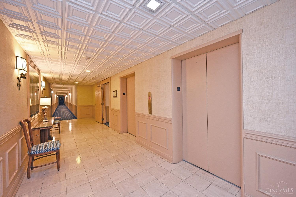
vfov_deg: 81.2
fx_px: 115
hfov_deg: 104.3
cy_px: 98
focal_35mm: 14
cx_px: 148
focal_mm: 14
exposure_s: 1/60
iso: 1100
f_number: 4
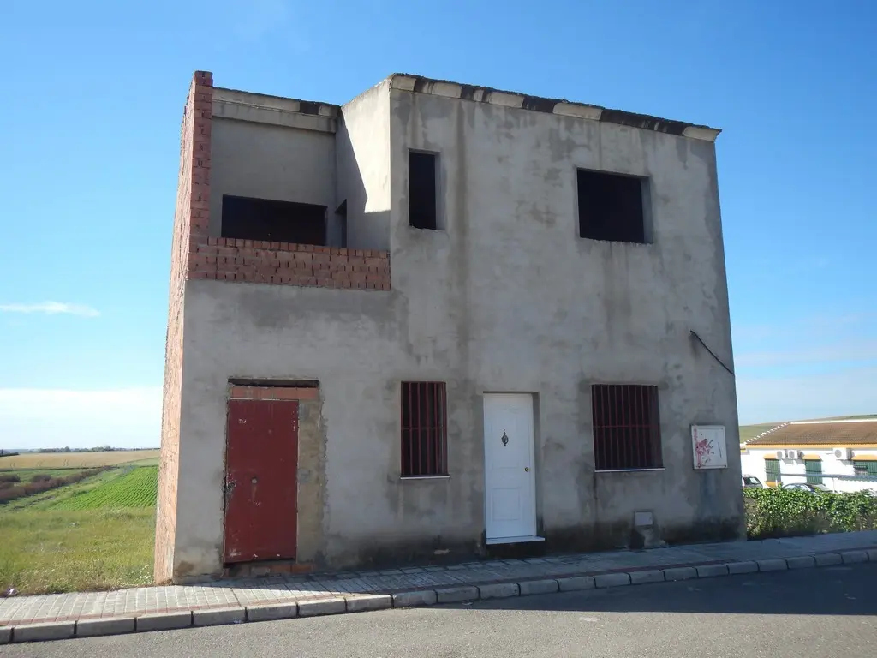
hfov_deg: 63.4
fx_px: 709
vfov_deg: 49.7
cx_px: 438
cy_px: 329
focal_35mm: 28
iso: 125
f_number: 3.9
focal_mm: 5
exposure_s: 1/640
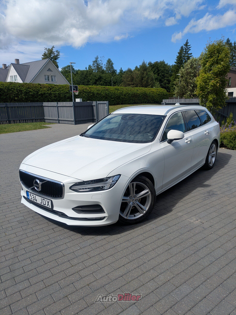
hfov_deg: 54.9
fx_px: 227
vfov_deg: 69.4
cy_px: 158
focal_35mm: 25
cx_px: 118
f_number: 1.89
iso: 46
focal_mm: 5.43
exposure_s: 1/2092
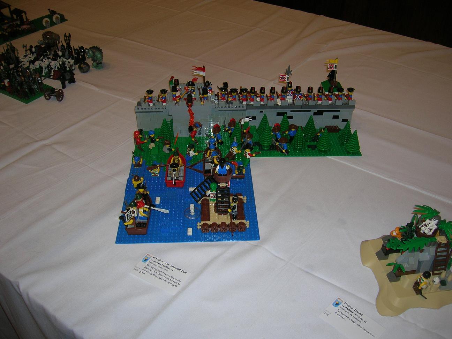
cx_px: 226
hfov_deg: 54.0
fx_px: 444
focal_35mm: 34
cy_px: 170
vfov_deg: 41.8
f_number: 2.9
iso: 50
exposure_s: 1/60.1
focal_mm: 5.7
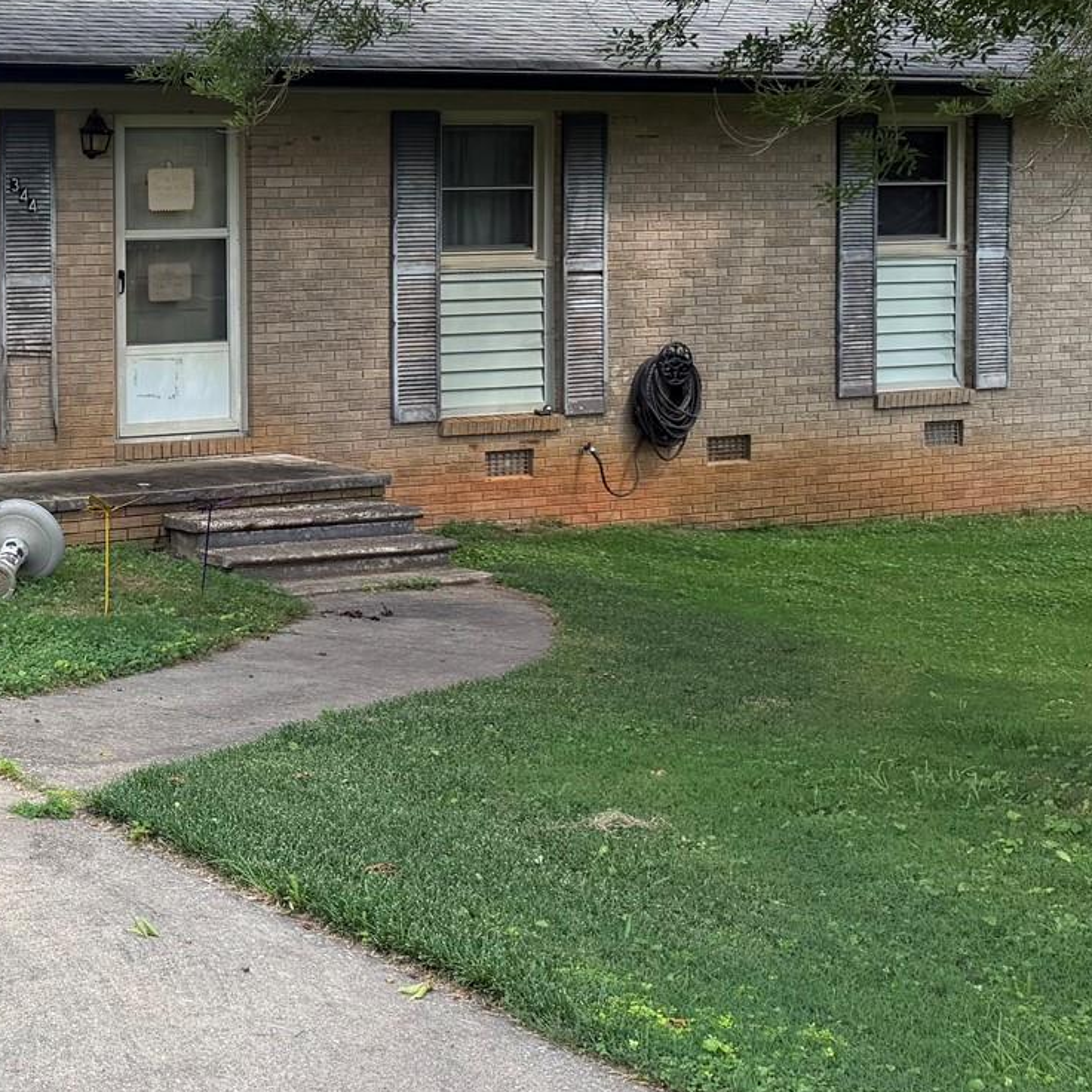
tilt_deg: -4.1
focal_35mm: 59
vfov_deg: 28.7
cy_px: 292
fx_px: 2106
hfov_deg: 26.9
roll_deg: +0.6
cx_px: -89
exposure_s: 1/931
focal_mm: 6.76
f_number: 1.78
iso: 100
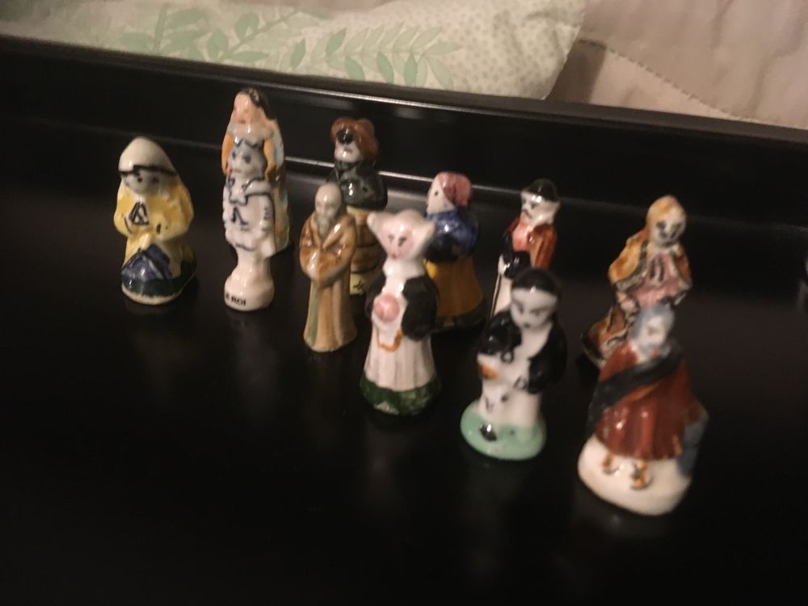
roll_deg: +0.9
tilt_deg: -35.2
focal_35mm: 29
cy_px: 303
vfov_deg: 48.2
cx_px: 404
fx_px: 677
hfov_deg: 61.7
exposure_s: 1/17
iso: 400
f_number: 2.2
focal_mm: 4.15
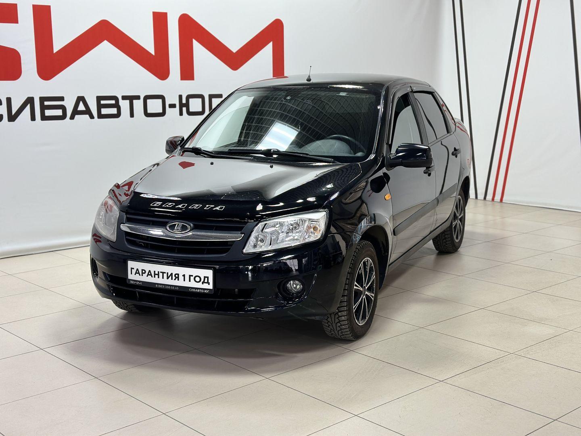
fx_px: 806
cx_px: 290
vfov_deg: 30.3
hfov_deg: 39.7
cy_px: 218
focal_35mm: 48
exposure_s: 1/100
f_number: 1.78
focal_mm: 6.86
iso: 100
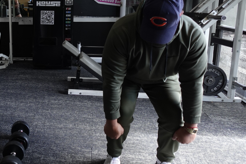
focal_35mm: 38
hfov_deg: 47.0
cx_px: 38
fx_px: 260
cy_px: 51
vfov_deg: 34.6
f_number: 2
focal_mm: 7.6
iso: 125
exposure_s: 1/100
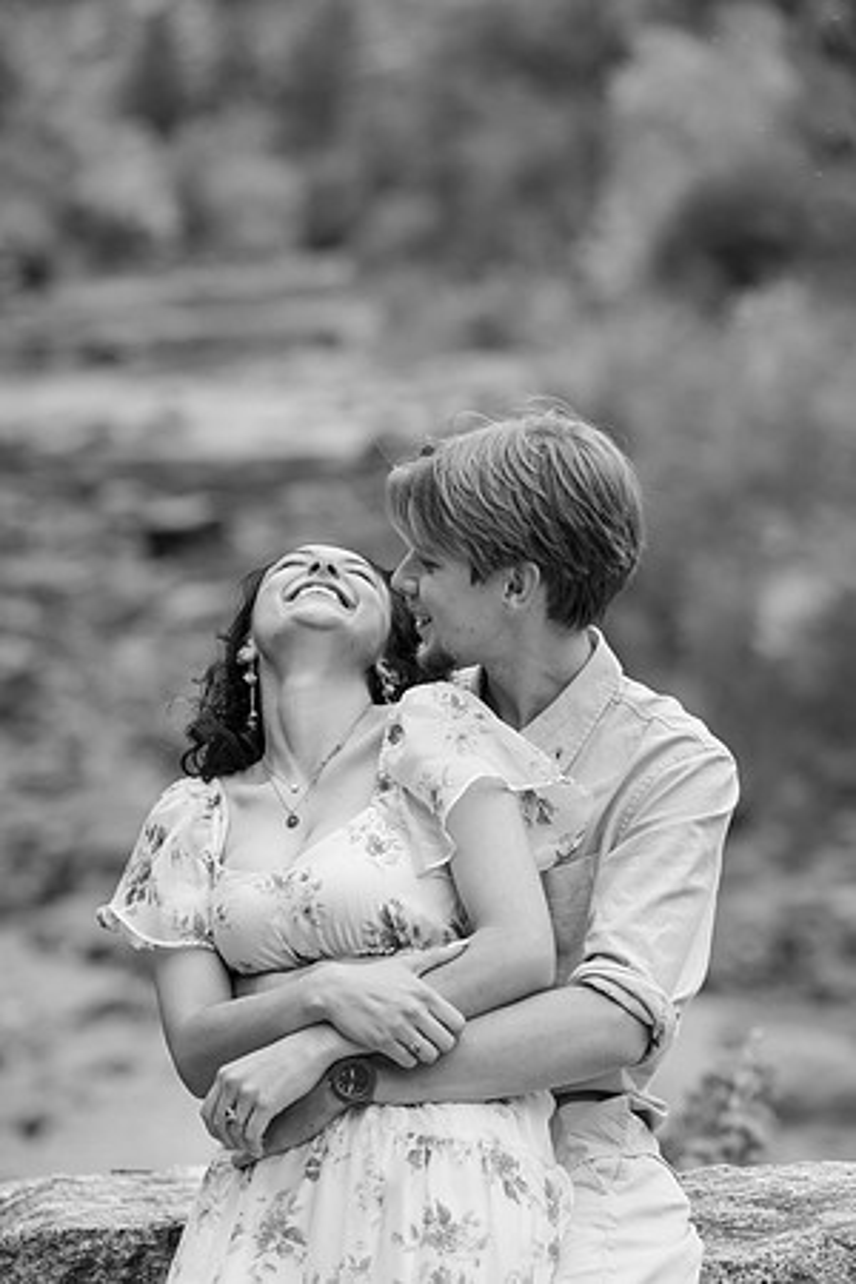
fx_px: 4672
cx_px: 428
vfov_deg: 15.6
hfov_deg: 10.5
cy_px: 642
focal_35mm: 131
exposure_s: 1/250
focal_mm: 131
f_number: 3.5
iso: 320
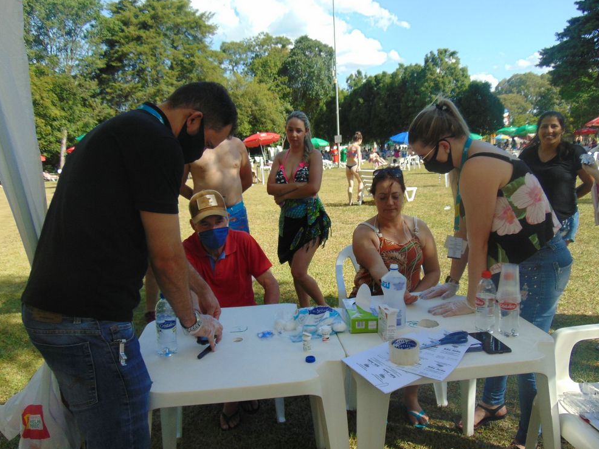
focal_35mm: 26
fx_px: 450
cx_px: 310
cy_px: 232
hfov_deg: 67.3
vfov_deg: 53.0
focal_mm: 4.5
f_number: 3
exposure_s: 1/640
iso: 80
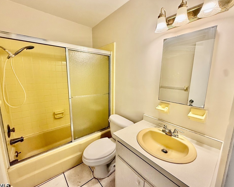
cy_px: 94
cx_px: 114
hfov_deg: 96.8
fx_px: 104
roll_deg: -1.1
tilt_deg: -9.8
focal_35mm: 15
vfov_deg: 84.0
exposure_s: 1/120
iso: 160
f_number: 2.2
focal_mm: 2.22
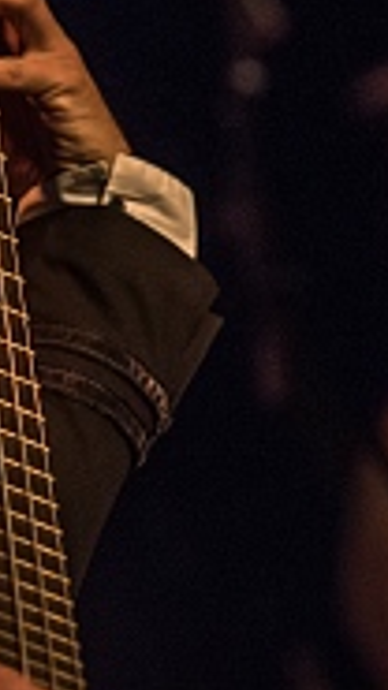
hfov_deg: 2.0
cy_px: 229
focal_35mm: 613
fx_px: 11217
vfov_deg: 3.5
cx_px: -384
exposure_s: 1/80
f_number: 2.8
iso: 3200
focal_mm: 150
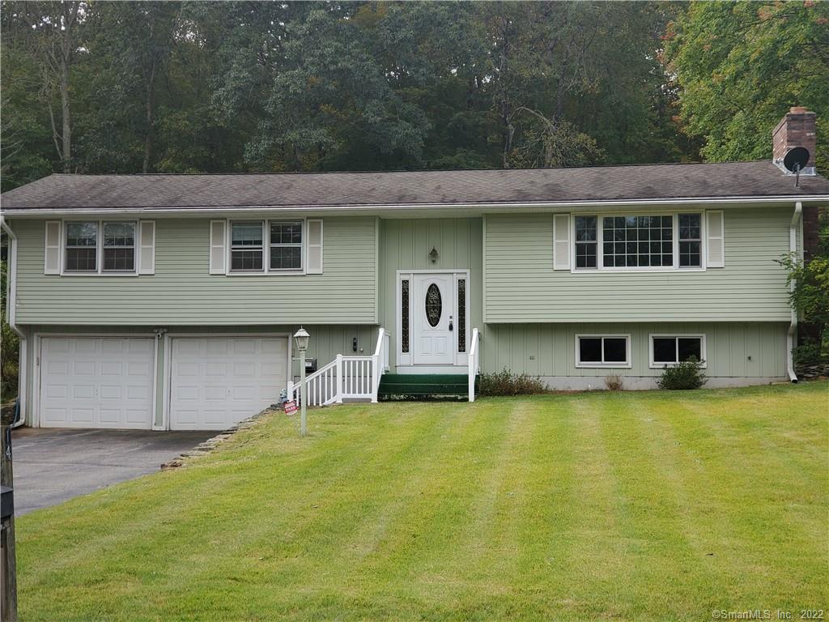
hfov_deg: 36.8
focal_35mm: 52
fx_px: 1245
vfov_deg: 28.0
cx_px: 414
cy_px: 311
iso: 50
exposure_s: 1/254
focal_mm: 6
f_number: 2.4
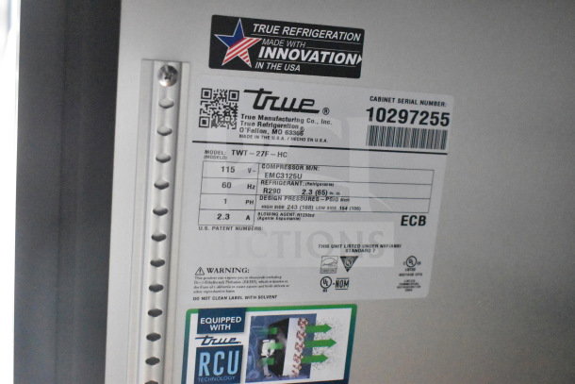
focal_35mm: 46
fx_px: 743
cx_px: 288
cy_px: 192
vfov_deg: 29.0
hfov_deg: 42.3
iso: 20000
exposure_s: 1/50
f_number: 4.2
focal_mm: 31
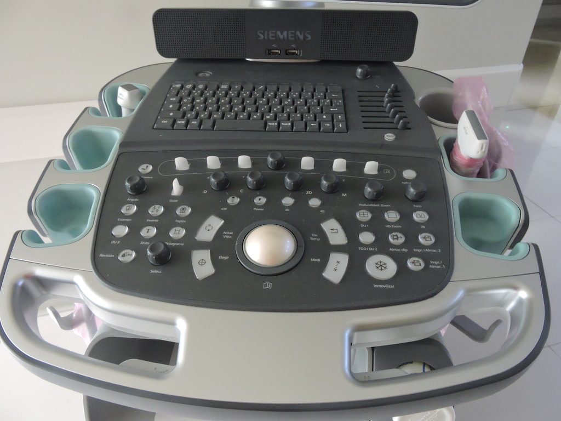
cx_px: 280
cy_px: 210
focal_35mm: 24
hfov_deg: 71.6
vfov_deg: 56.8
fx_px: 389
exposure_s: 1/6
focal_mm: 4.3
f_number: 3.3
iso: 800
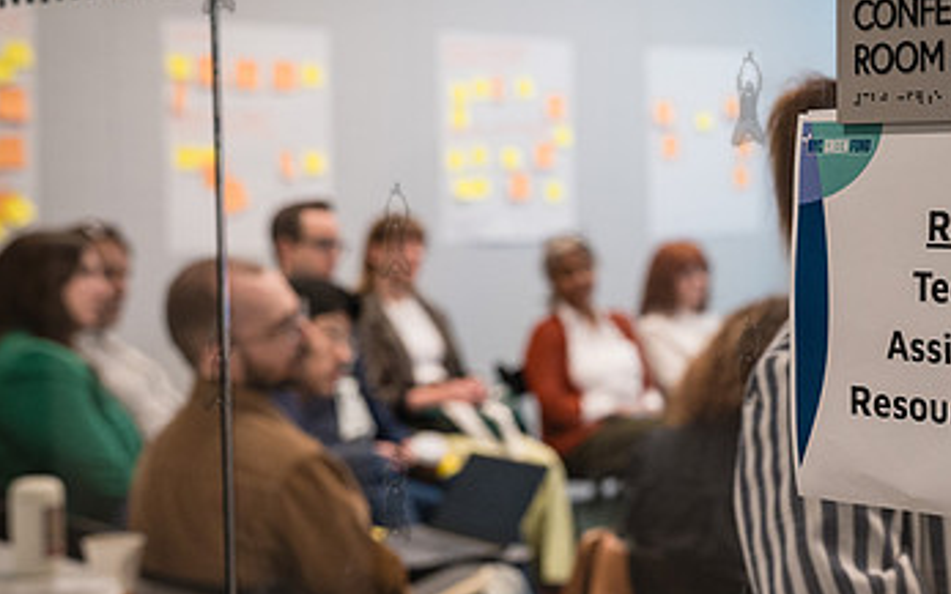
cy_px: 362
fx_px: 1970
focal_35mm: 76
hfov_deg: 26.6
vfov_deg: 17.1
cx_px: 763
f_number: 4
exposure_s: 1/160
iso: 2000
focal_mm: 43
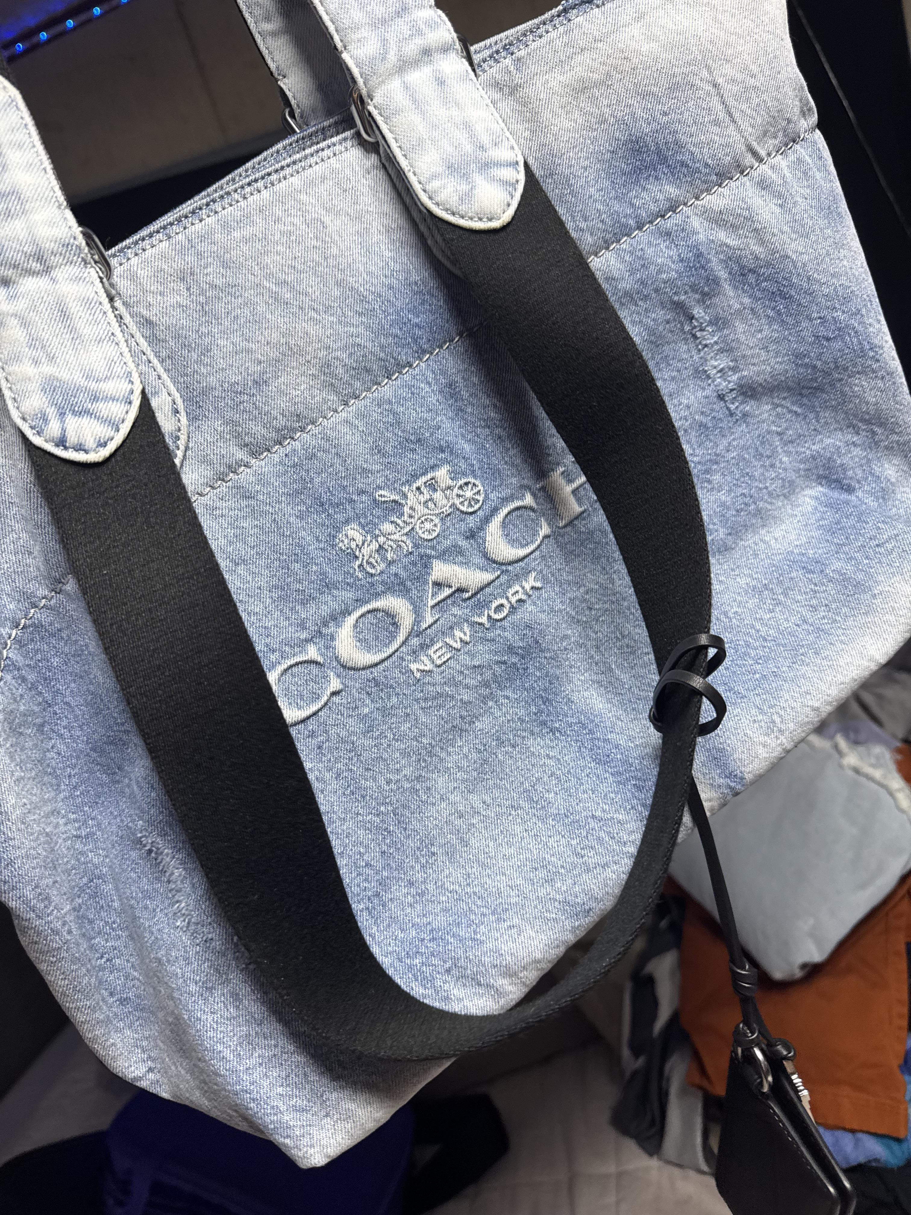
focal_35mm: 24
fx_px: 842
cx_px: 456
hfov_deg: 56.8
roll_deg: +18.7
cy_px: 608
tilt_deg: -12.2
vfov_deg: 71.6
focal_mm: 6.76
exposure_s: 1/120
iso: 160
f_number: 1.78
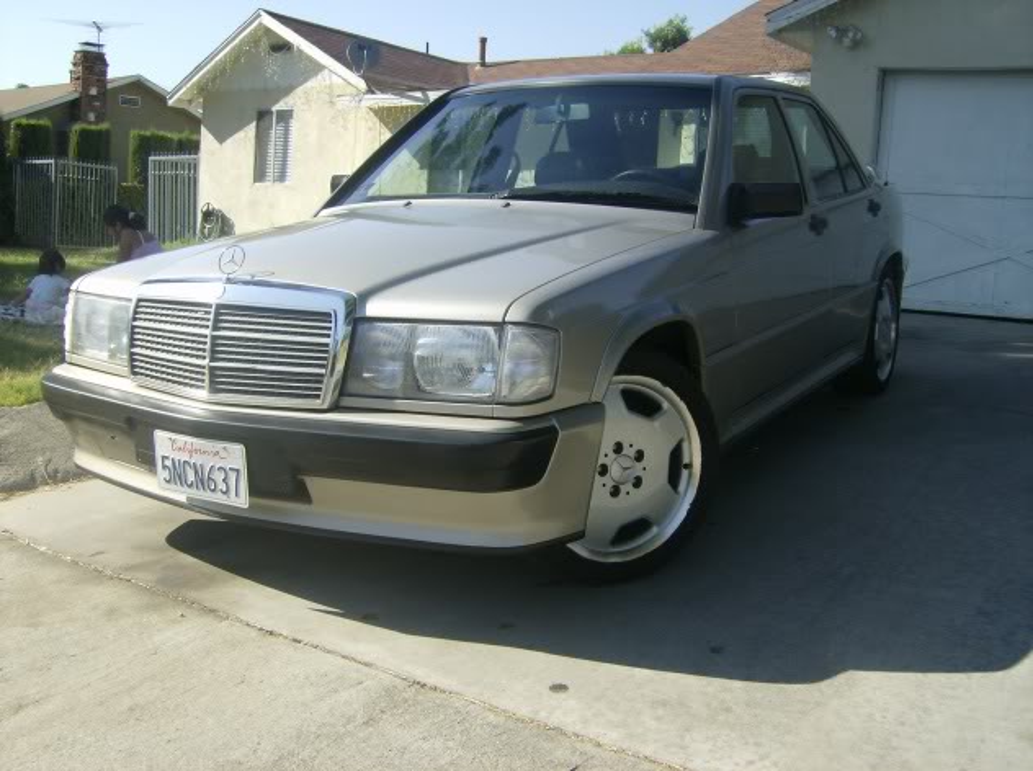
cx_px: 516
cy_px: 386
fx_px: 1073
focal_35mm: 36
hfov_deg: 51.4
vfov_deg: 39.6
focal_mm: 6
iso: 100
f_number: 4.7
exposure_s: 1/342
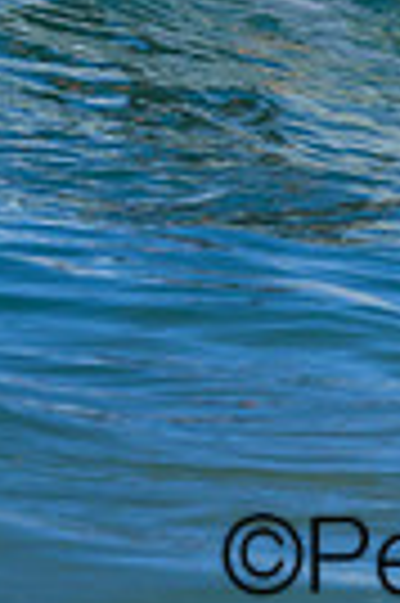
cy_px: -308
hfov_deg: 0.3
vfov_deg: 0.5
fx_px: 70009
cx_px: 341
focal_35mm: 4190
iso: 280
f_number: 6.3
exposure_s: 1/2000
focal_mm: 800
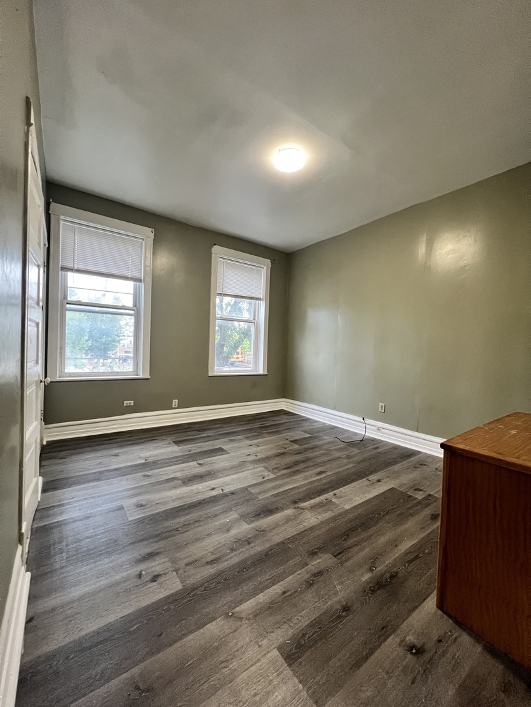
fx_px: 266
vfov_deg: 106.2
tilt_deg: -0.5
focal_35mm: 13
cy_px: 354
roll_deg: -2.2
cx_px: 266
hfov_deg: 89.9
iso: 640
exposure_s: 1/60
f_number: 1.8
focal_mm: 1.57
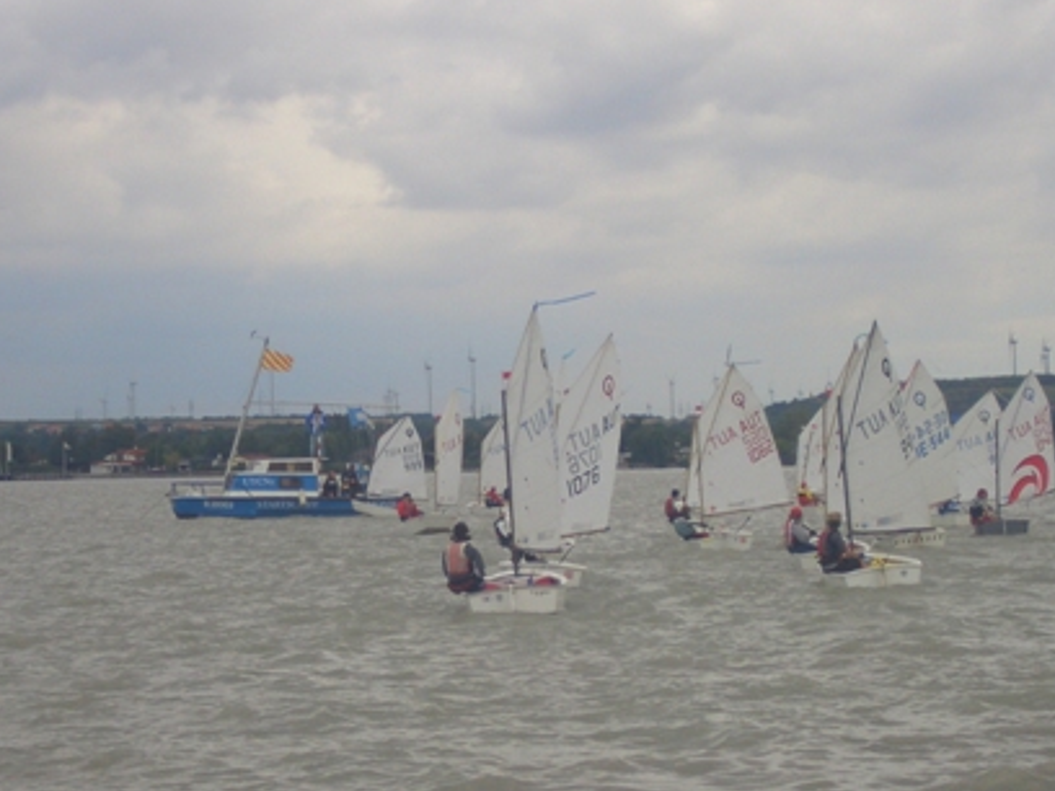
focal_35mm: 138
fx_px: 4206
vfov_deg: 10.7
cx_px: 460
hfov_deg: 14.3
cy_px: 455
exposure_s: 1/500
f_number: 4.4
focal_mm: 14.6
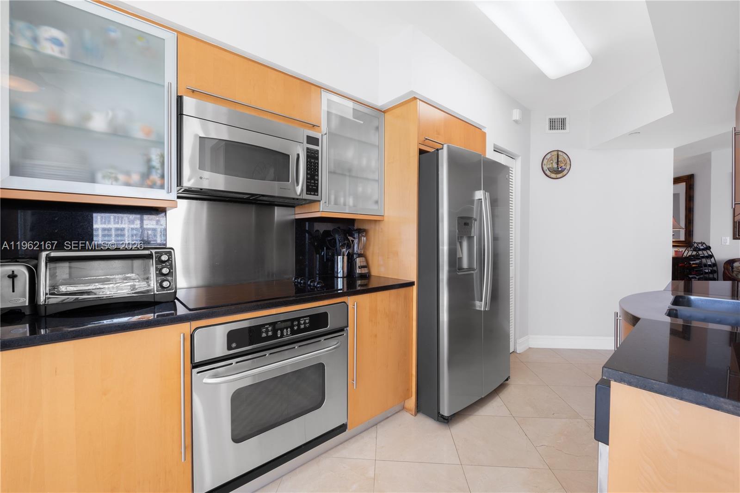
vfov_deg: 81.2
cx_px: 370
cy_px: 246
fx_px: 288
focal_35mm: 14
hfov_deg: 104.3
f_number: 11
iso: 250
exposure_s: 1/1.67
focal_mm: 14
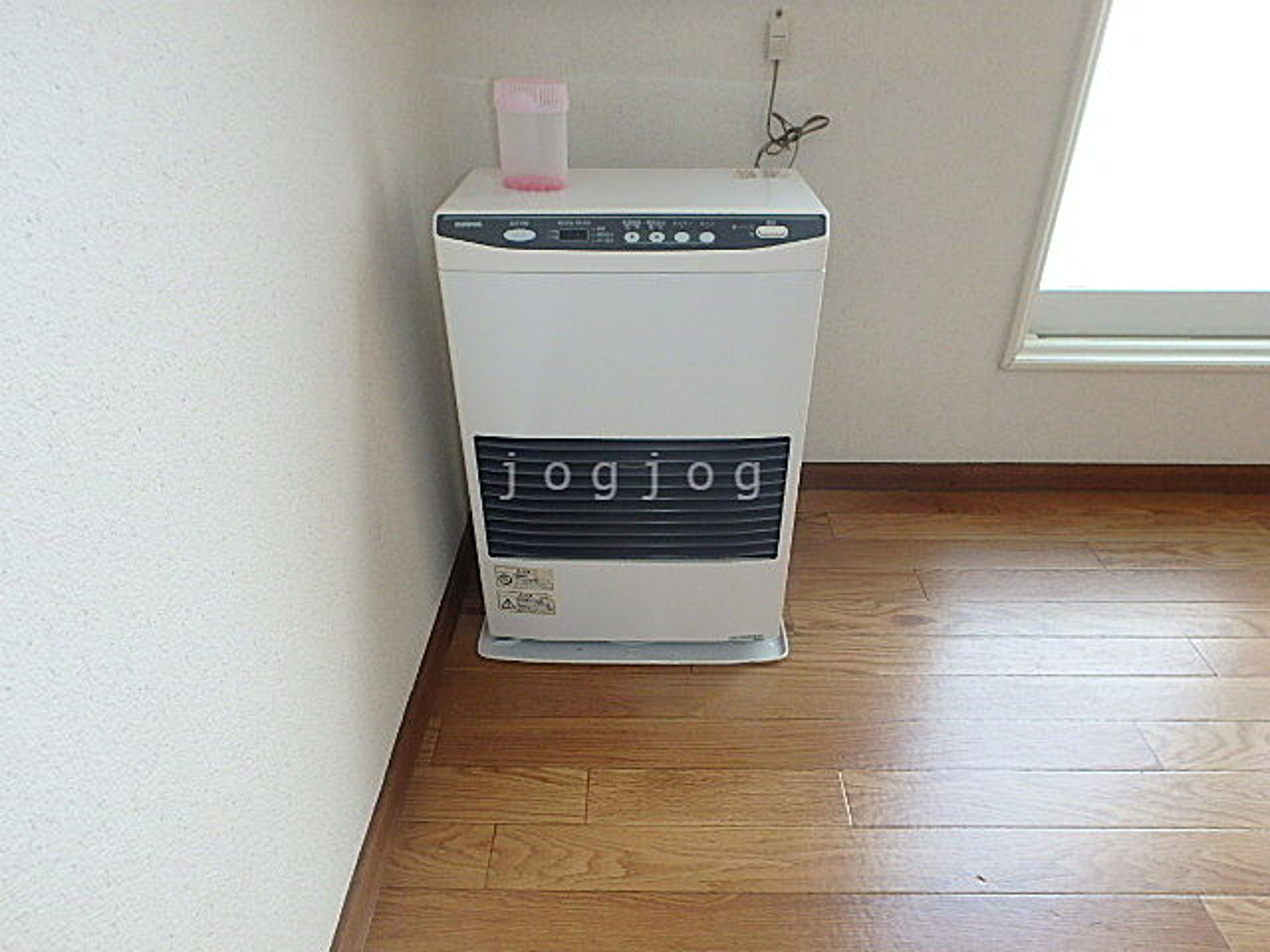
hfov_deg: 79.0
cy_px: 476
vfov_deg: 63.4
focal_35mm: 21
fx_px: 770
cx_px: 635
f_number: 3.5
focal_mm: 3.7
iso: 250
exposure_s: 1/30
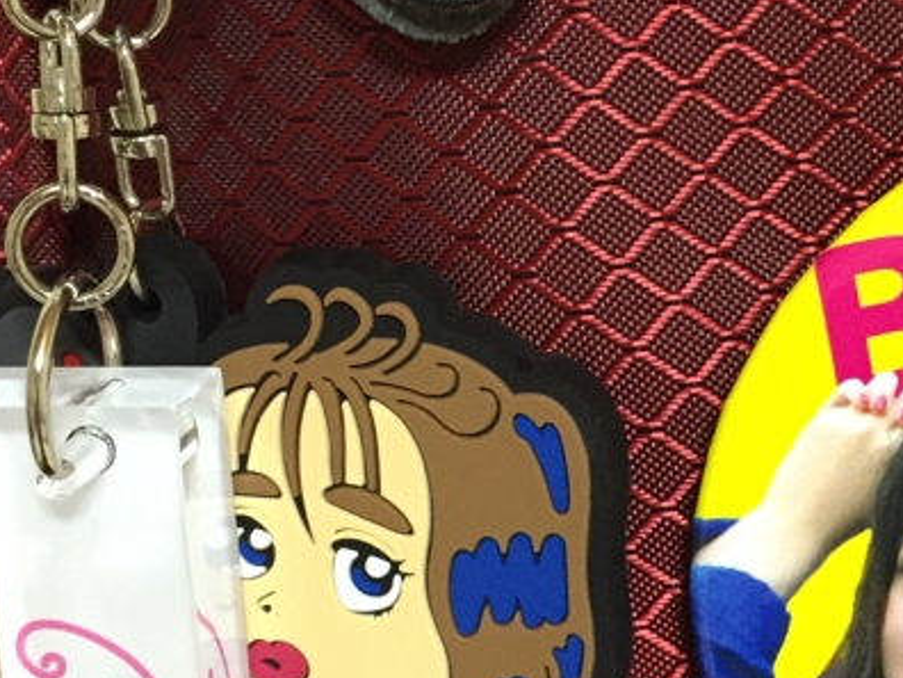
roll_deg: +2.4
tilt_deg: -16.9
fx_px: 1956
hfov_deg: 25.8
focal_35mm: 75
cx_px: 611
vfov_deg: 19.6
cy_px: 322
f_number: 2.2
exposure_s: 1/25
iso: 250
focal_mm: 4.15
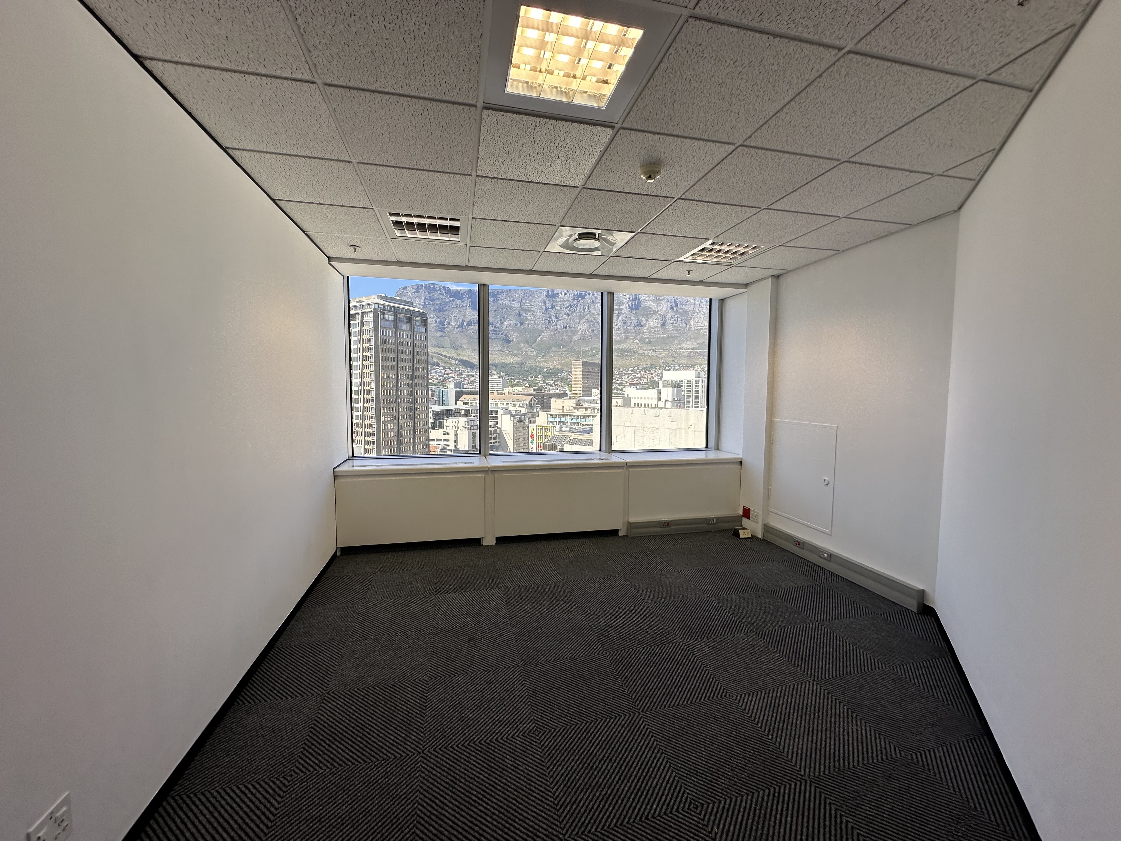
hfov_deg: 102.1
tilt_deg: -3.6
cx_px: 560
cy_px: 420
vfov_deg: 85.7
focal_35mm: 14
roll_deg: -0.4
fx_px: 453
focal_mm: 2.22
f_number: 2.2
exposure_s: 1/276
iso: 40
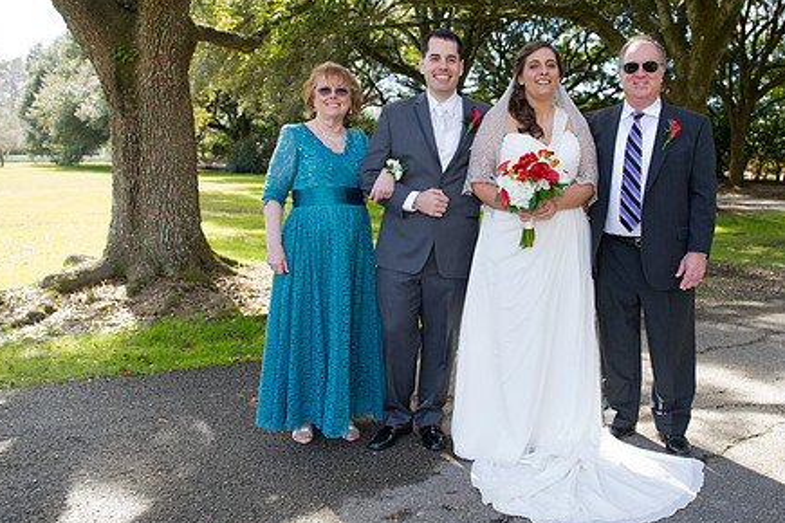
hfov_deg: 52.8
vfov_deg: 36.9
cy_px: 256
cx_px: 469
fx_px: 785
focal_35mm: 36
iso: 320
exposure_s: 1/125
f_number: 5.6
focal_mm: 27
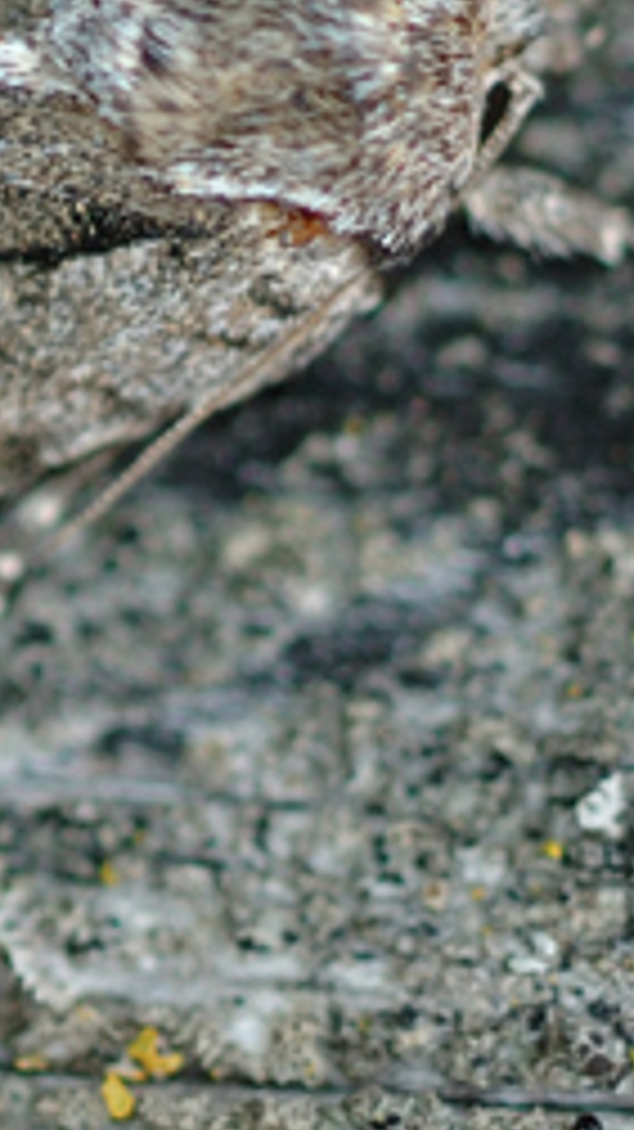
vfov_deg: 3.4
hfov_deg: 1.9
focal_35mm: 632
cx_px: -207
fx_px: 18908
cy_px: 225
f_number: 4.2
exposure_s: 1/250
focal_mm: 105
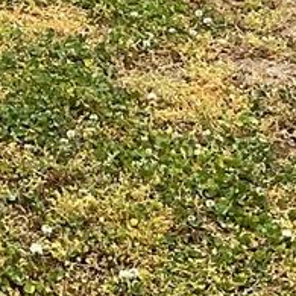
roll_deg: +0.0
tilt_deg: -4.8
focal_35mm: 189
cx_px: -342
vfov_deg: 8.3
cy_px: -458
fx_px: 1828
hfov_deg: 8.6
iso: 16
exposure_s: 1/514
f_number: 1.8
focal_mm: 3
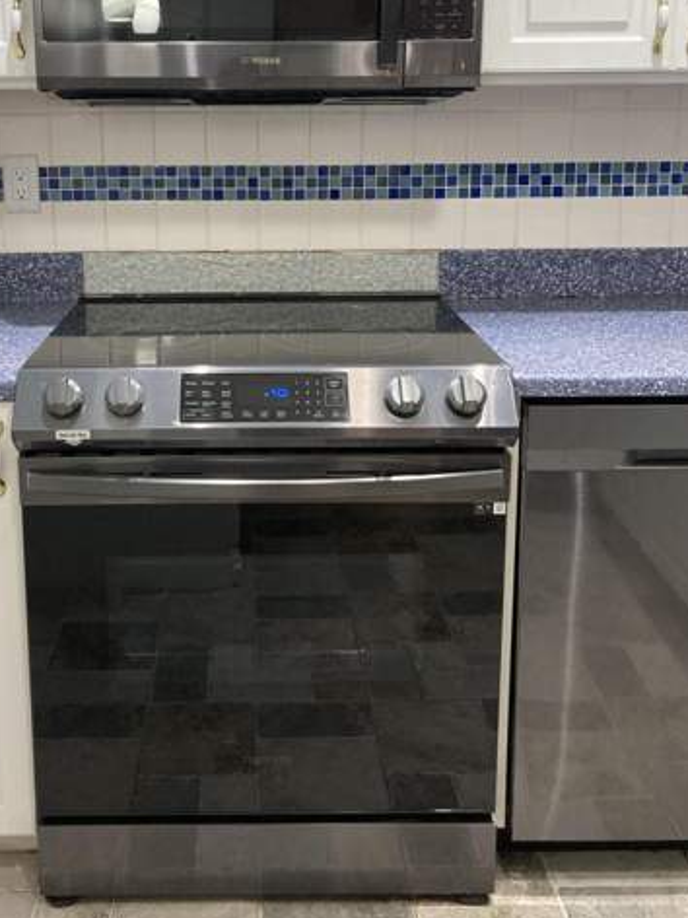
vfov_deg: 48.2
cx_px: 249
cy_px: 307
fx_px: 1007
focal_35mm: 38
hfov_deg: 37.4
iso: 160
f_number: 1.8
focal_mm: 3.99
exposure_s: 1/60
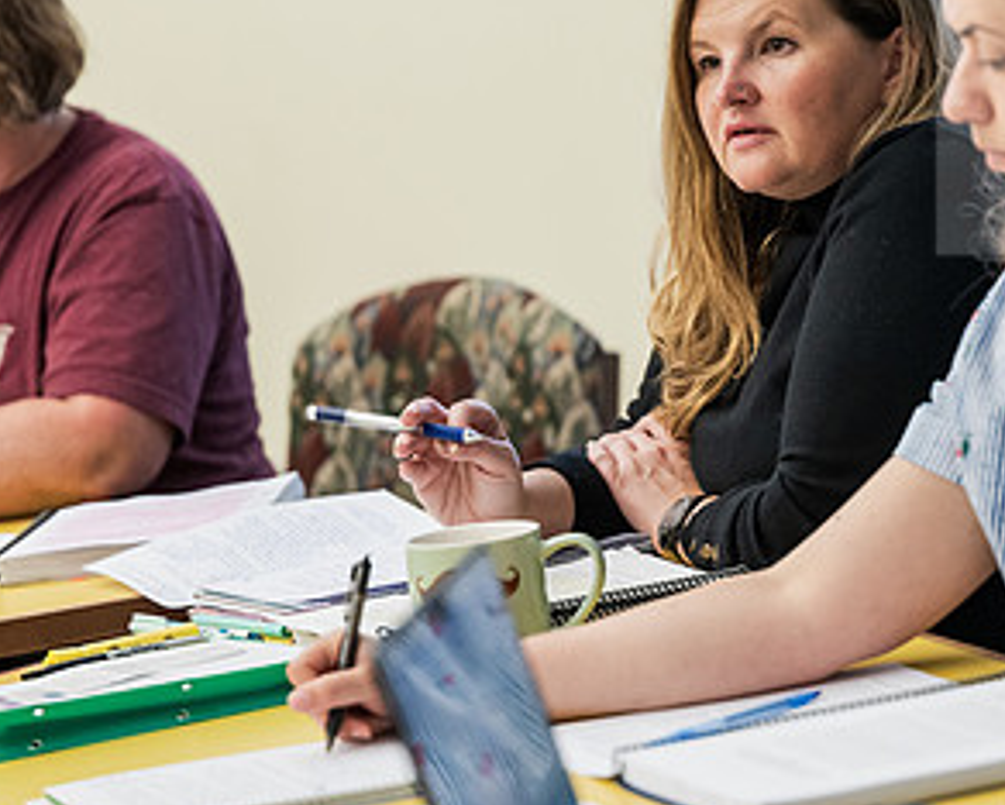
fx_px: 5209
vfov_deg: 8.8
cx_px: 833
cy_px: 384
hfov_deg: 11.0
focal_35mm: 175
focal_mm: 94
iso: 1250
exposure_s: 1/200
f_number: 2.8
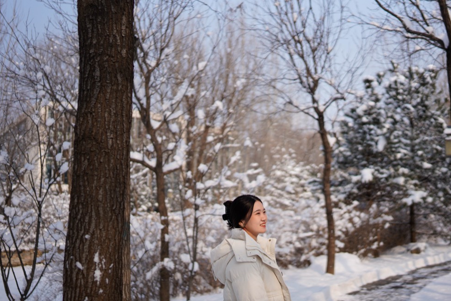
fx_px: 539
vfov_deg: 31.1
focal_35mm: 43
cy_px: 178
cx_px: 274
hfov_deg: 45.2
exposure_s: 1/8000
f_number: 1.4
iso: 100
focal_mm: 35
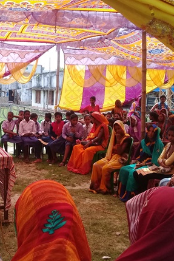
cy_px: 126
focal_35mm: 48
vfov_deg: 41.1
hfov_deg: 27.2
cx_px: 22
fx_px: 348
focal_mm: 3.3
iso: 50
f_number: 2.2
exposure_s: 1/396
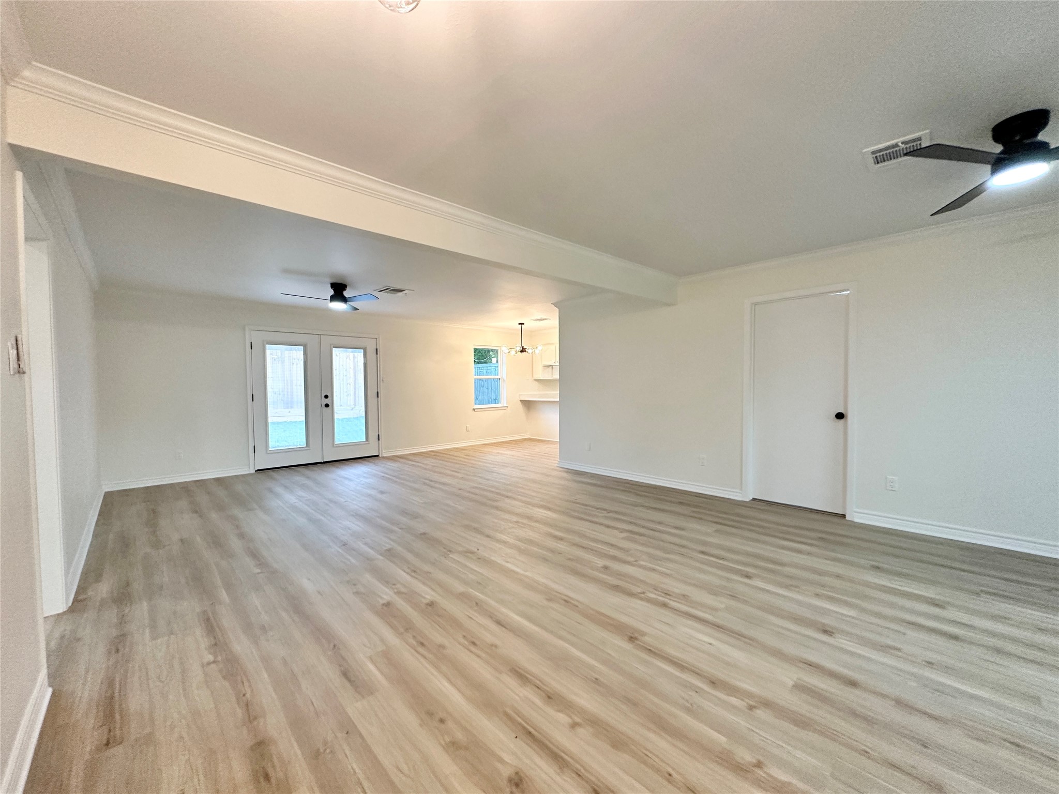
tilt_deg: -1.8
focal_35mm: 14
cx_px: 530
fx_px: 428
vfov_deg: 85.7
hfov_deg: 102.1
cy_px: 397
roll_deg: +1.1
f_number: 2.2
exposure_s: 1/120
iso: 320
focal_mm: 2.22
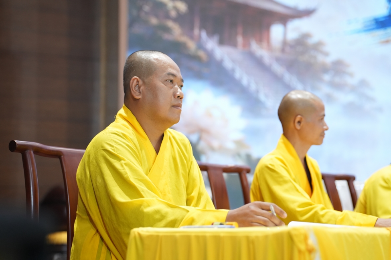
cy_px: 130
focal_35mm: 73
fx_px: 793
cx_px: 196
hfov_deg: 27.7
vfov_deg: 18.7
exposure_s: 1/160
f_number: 2.5
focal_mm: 73
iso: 2500
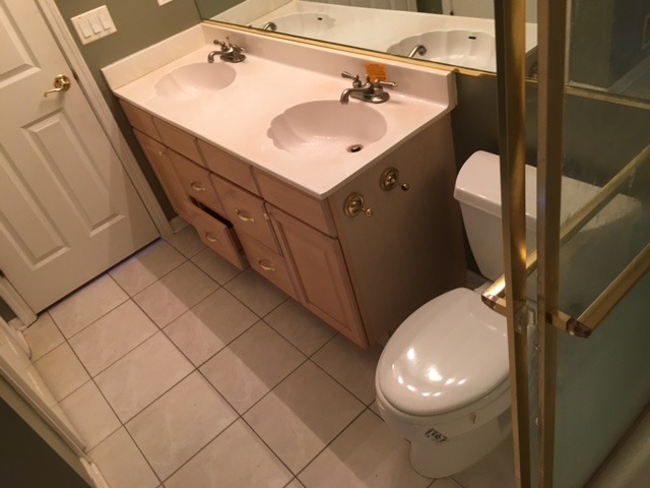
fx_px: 545
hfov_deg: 61.7
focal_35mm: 29
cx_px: 325
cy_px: 244
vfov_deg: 48.2
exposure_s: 1/30
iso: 80
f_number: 2.2
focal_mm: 4.15
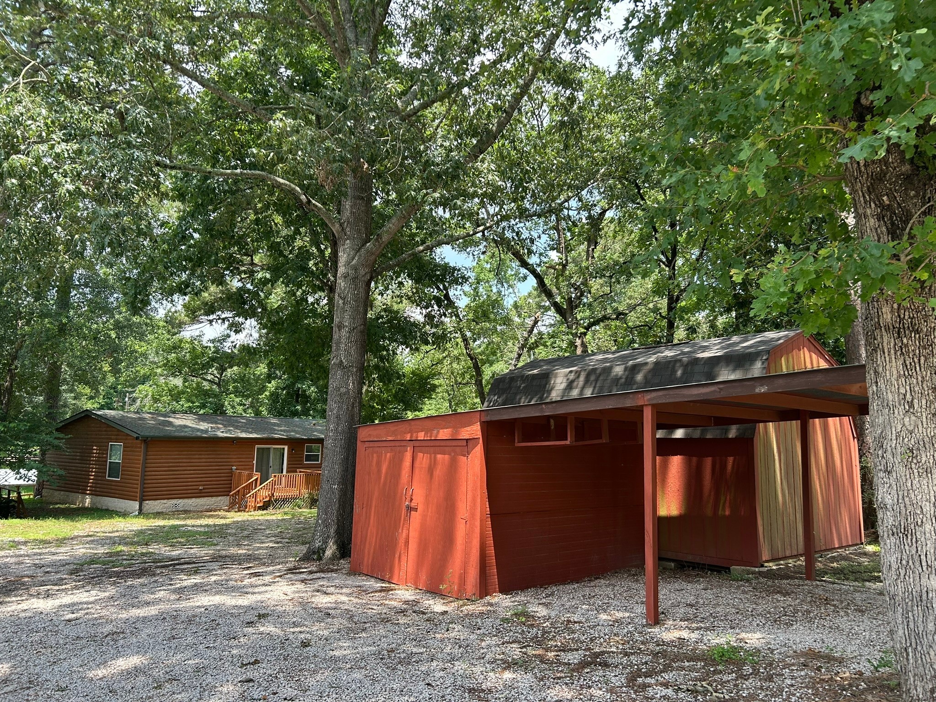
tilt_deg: +6.2
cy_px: 351
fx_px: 703
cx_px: 468
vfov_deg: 53.1
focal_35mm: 26
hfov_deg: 67.3
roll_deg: -2.4
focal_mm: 5.7
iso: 50
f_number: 1.5
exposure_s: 1/635
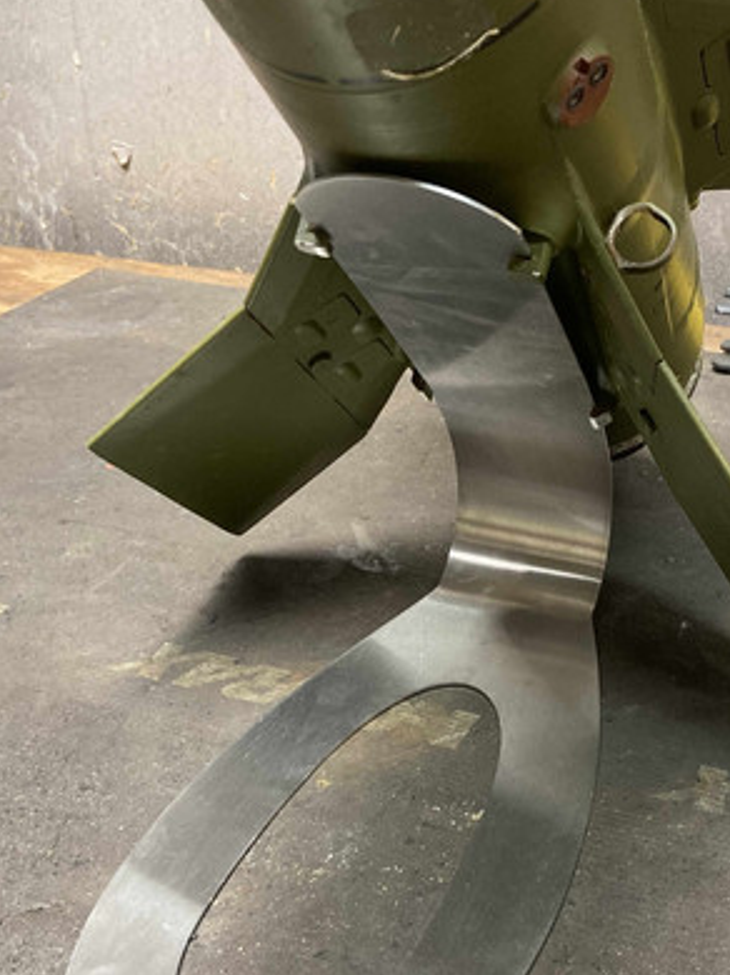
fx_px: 1295
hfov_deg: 31.3
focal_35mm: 46
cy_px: 562
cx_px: 475
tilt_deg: -26.6
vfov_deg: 41.2
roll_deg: -0.9
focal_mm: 3.99
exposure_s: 1/60
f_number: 1.8
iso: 250
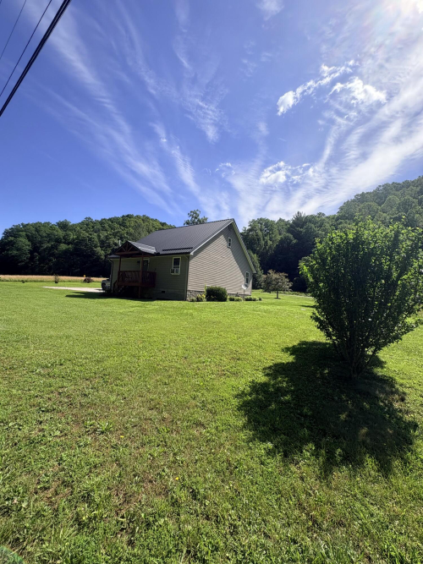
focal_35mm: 14
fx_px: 228
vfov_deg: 102.1
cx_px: 212
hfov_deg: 85.7
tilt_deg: +4.6
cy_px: 282
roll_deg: -3.0
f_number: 2.2
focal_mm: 2.22
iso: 50
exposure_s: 1/2146
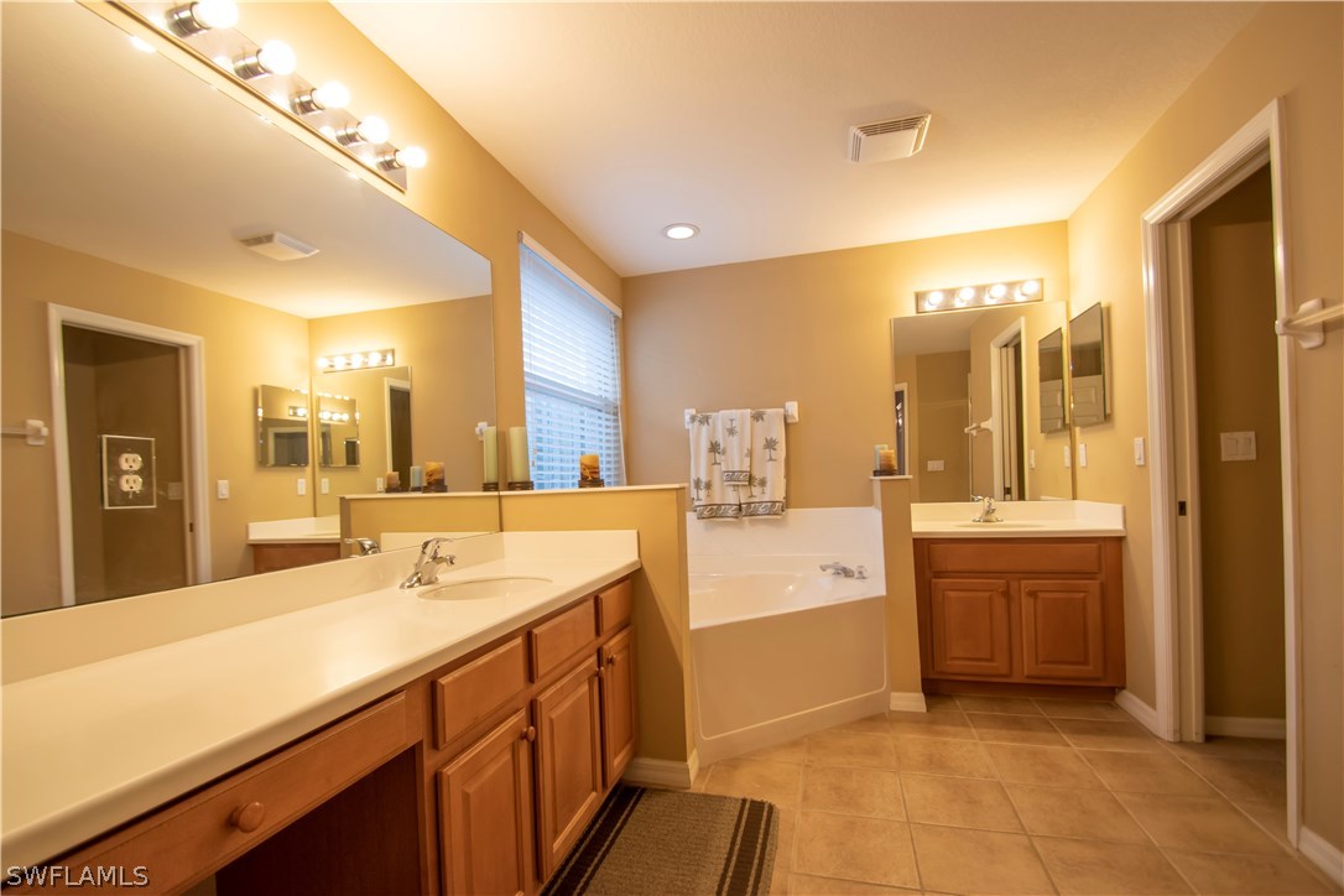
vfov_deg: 77.3
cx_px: 672
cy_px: 448
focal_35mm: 15
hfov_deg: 100.4
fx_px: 560
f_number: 5
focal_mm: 10
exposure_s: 1/100
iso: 400
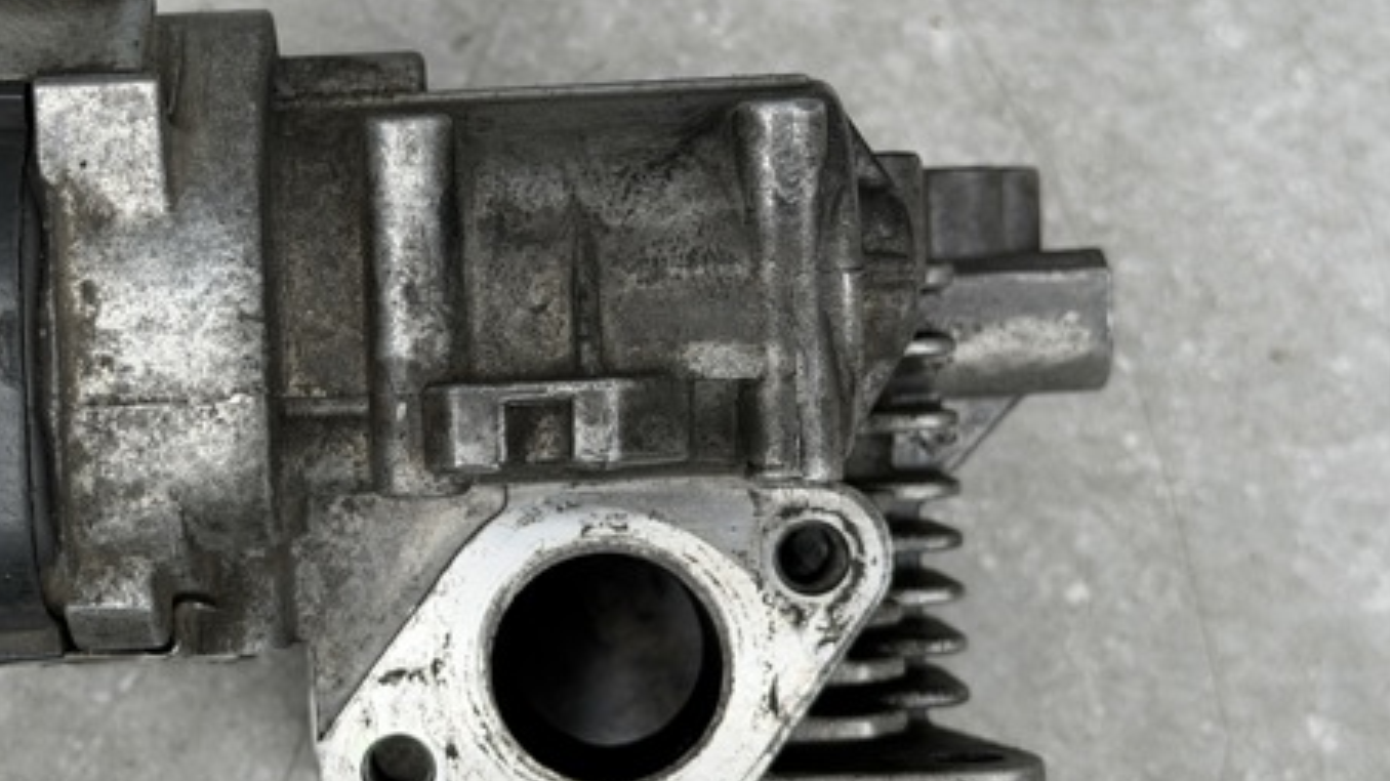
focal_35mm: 74
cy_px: 454
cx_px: 437
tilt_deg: -68.0
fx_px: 2727
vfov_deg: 16.3
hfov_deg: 28.4
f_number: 1.78
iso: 64
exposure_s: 1/246
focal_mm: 6.76
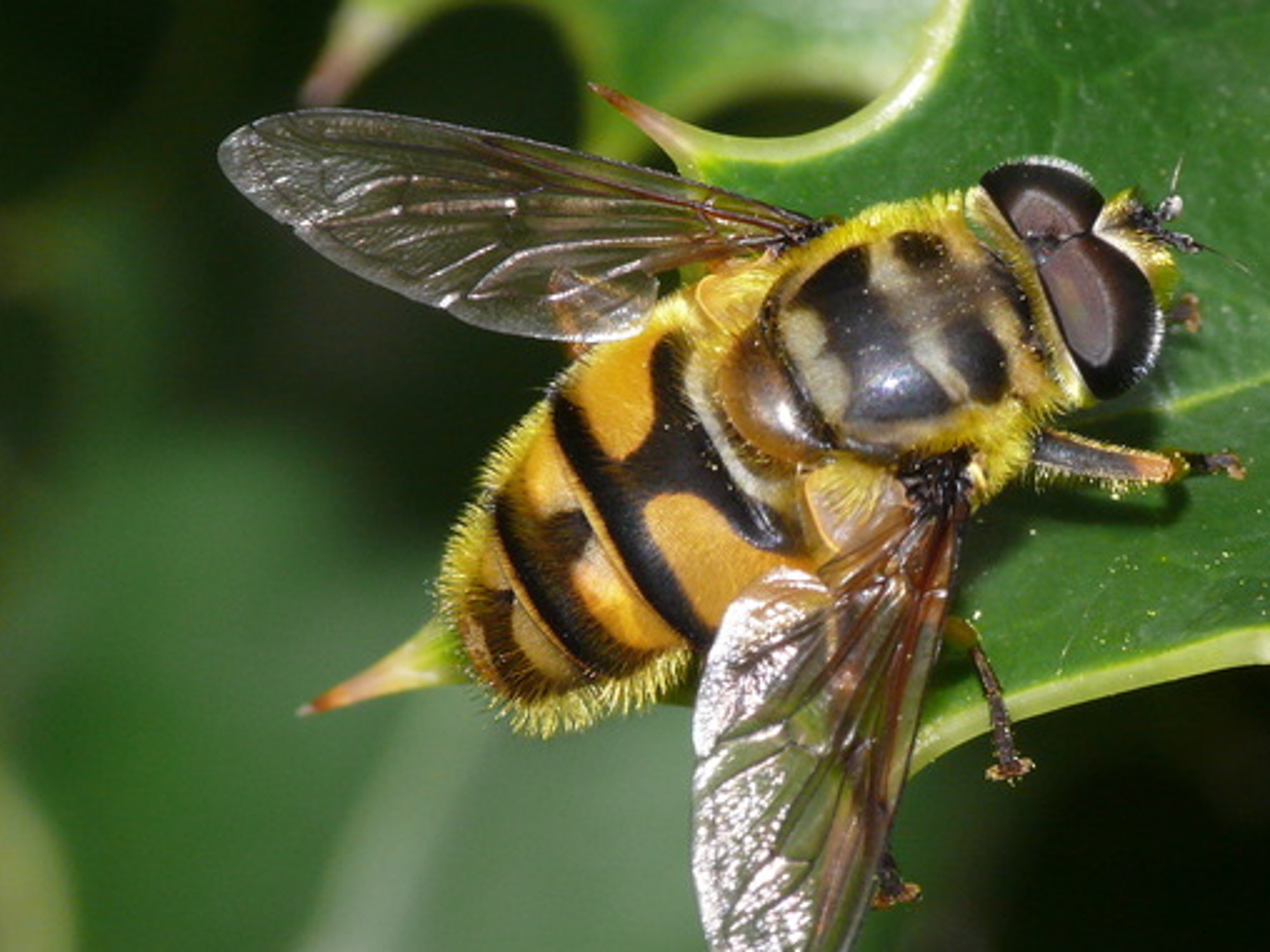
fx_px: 12070
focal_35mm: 329
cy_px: 455
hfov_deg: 6.0
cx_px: 829
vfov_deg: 4.5
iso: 200
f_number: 10
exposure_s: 1/250
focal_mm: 41.5
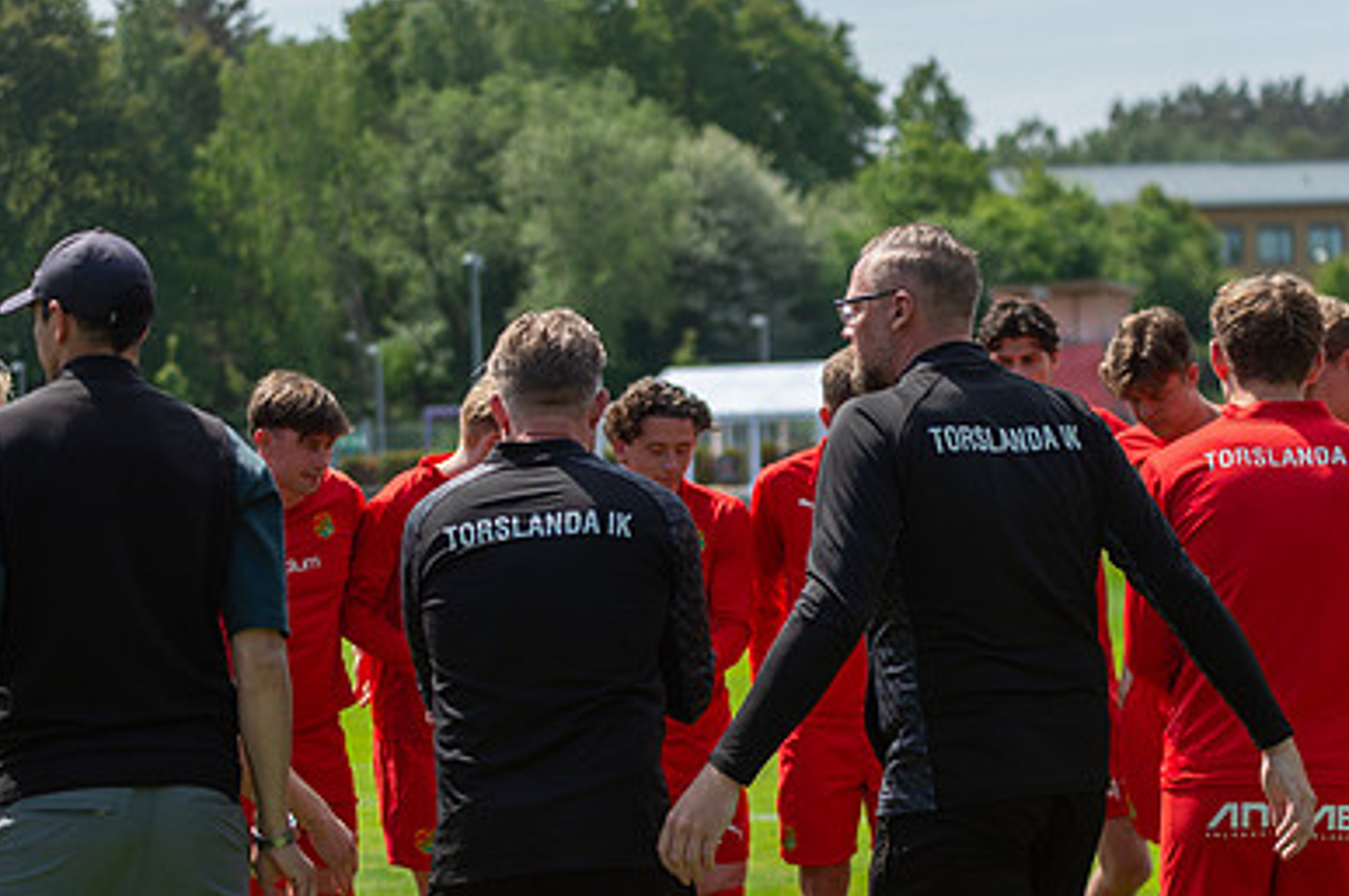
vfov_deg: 13.0
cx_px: 697
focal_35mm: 105
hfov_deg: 19.5
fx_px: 3930
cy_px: 492
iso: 100
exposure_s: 1/2000
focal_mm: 70
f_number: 3.2
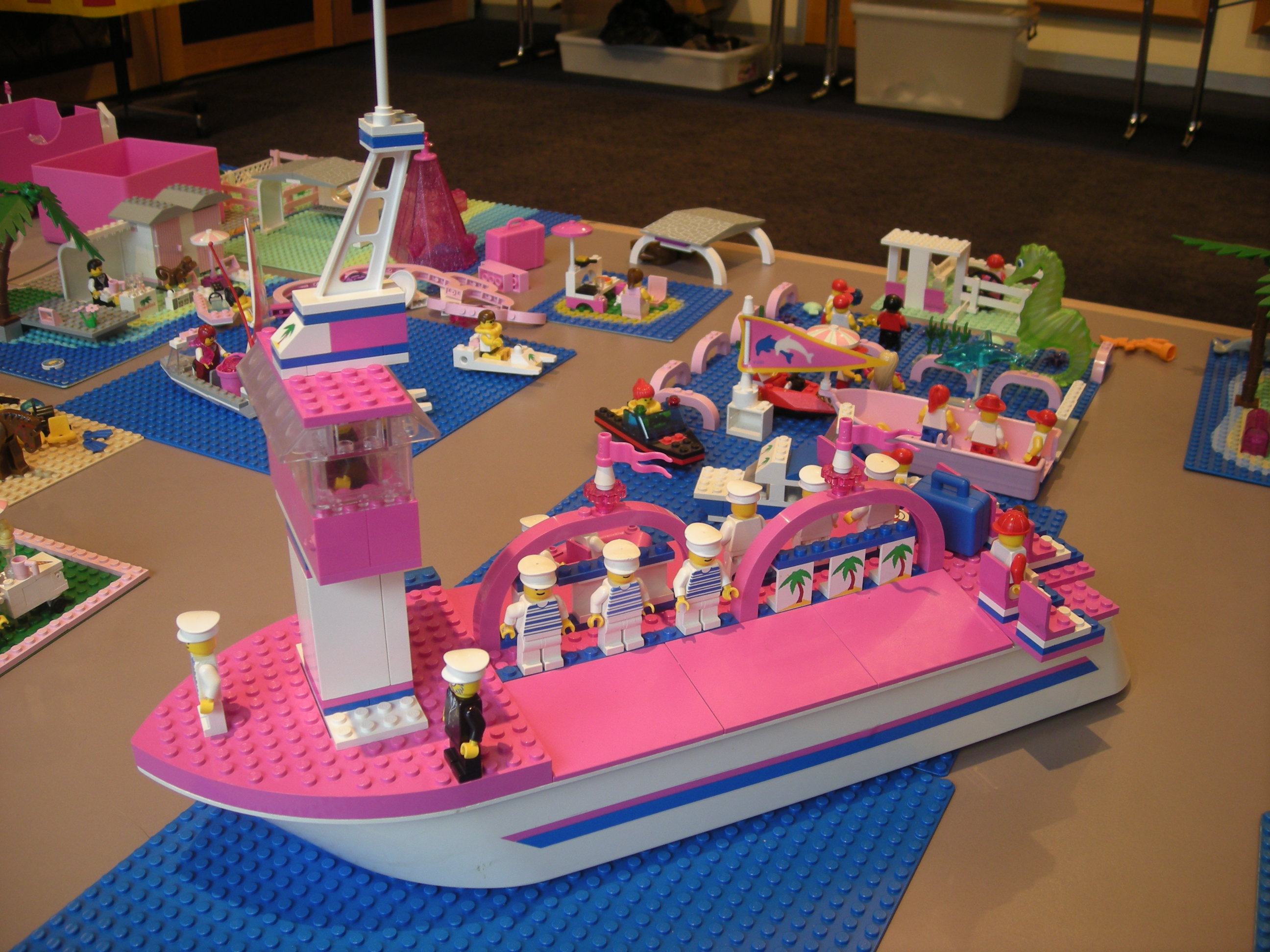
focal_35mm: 35
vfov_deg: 40.7
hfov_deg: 52.6
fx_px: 1284
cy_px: 476
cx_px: 635
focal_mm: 5.7
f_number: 2.8
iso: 73
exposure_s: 1/7.9
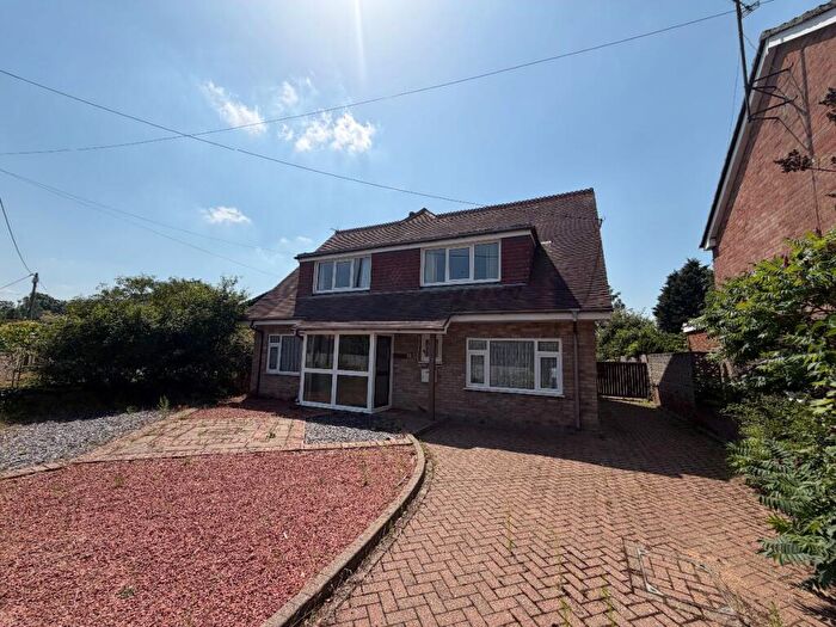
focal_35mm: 14
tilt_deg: +6.5
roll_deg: -1.0
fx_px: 338
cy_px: 314
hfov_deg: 102.1
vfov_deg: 85.7
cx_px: 418
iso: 20
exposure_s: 1/1339
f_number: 2.2
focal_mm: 2.22
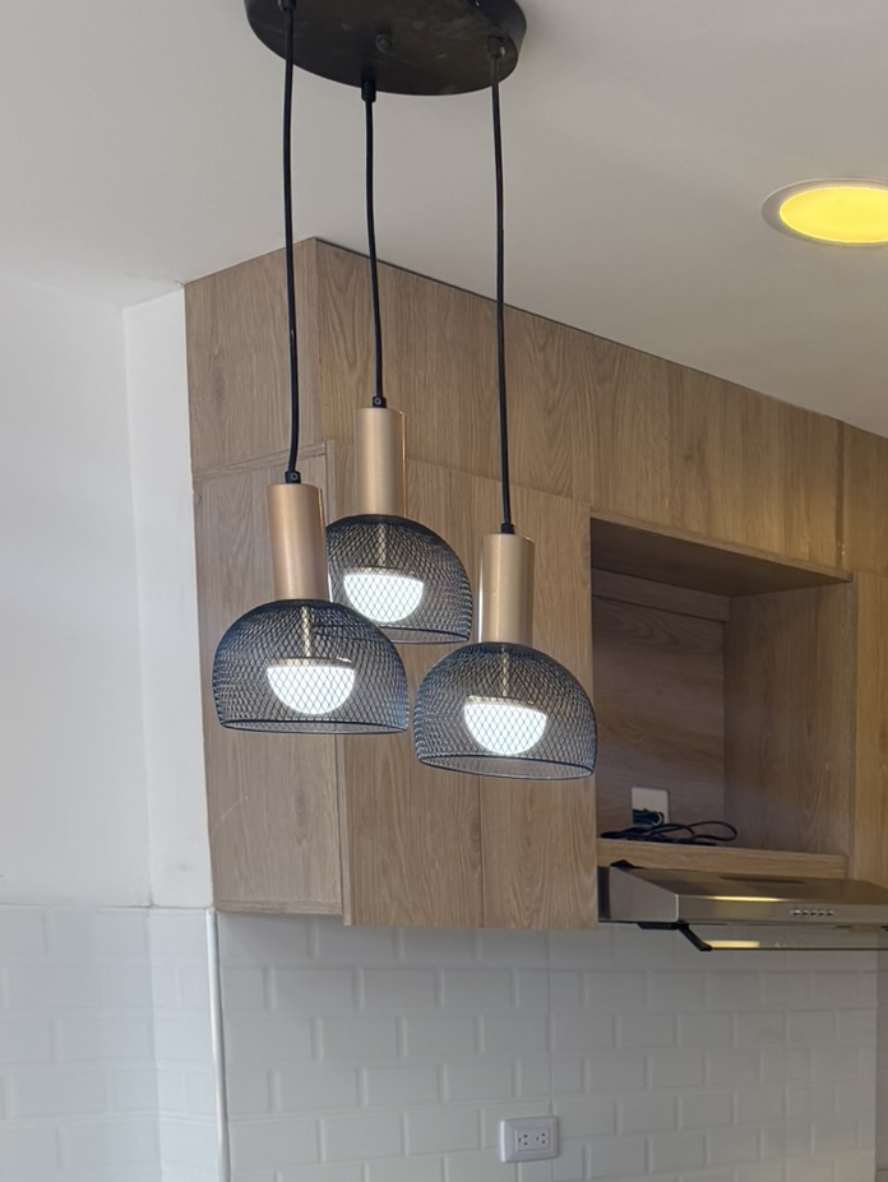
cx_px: 921
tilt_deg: -9.9
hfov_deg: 25.9
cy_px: 1251
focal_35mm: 53
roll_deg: -1.7
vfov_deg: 32.5
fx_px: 1812
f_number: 1.78
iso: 100
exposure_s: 1/510
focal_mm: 6.76
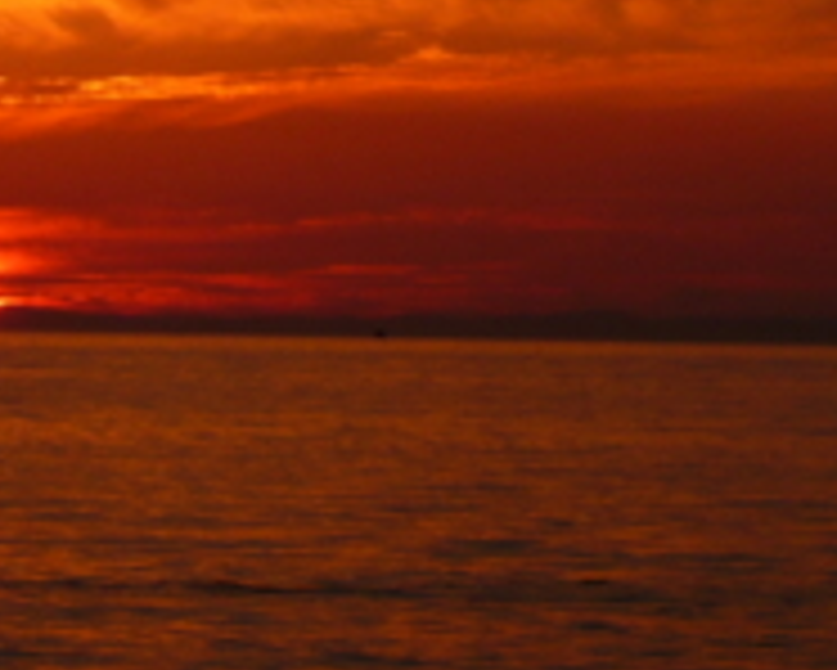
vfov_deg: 4.9
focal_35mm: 313
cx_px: 54
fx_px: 7758
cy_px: 103
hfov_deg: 6.2
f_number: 5.6
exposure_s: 1/250
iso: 100
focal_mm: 16.4
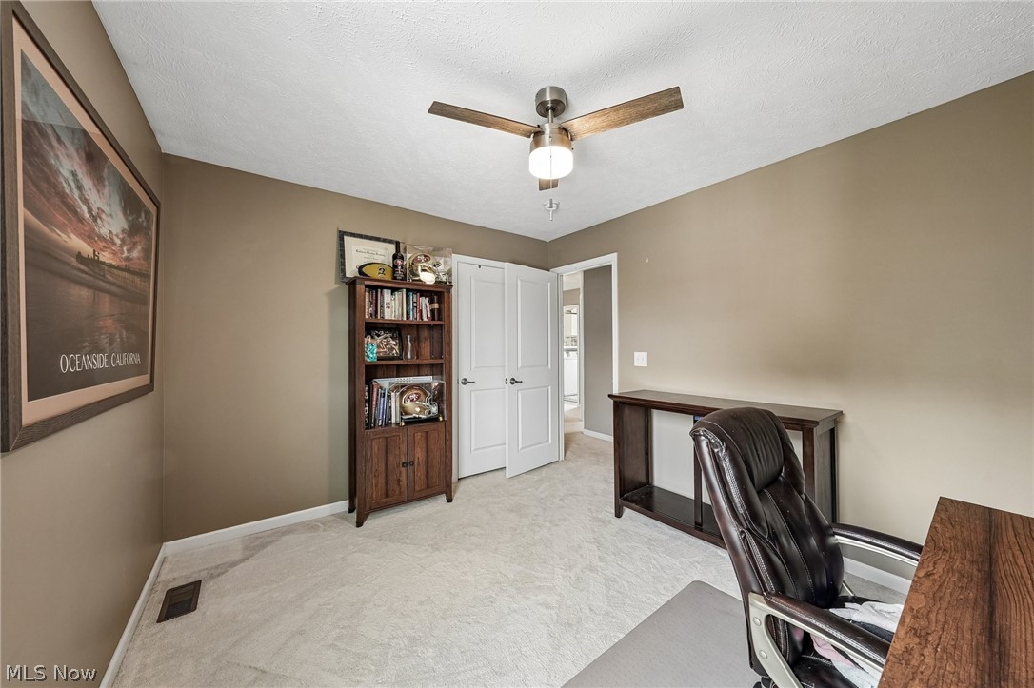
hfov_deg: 112.6
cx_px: 517
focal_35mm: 12
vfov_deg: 89.9
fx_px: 344
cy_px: 344
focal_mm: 12
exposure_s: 1/10
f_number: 8
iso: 400
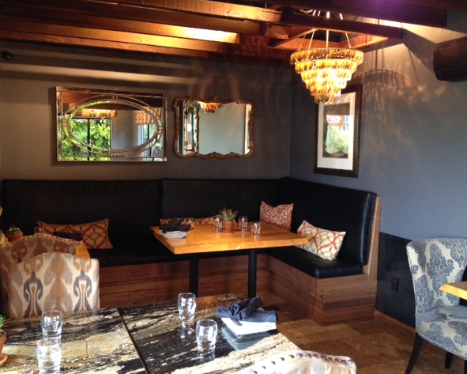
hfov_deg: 49.1
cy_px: 188
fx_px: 511
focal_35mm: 37
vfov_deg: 40.1
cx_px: 229
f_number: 2.4
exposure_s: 1/20
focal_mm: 4.28
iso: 320
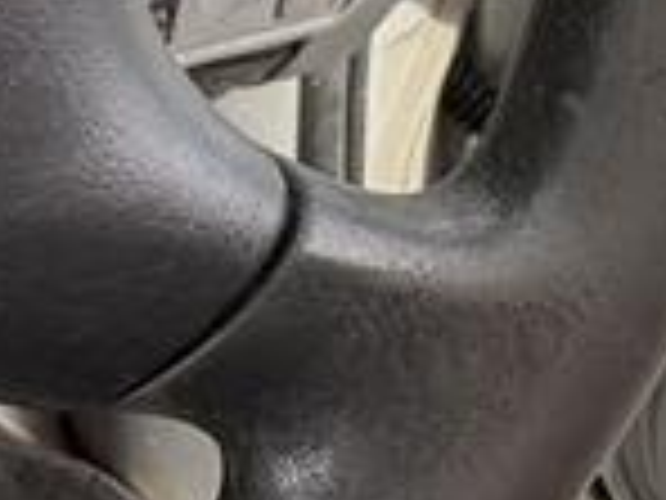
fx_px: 1635
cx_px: -315
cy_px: -59
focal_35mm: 85
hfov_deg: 20.1
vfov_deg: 16.8
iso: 64
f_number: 2.2
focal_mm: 2.22
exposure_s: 1/150
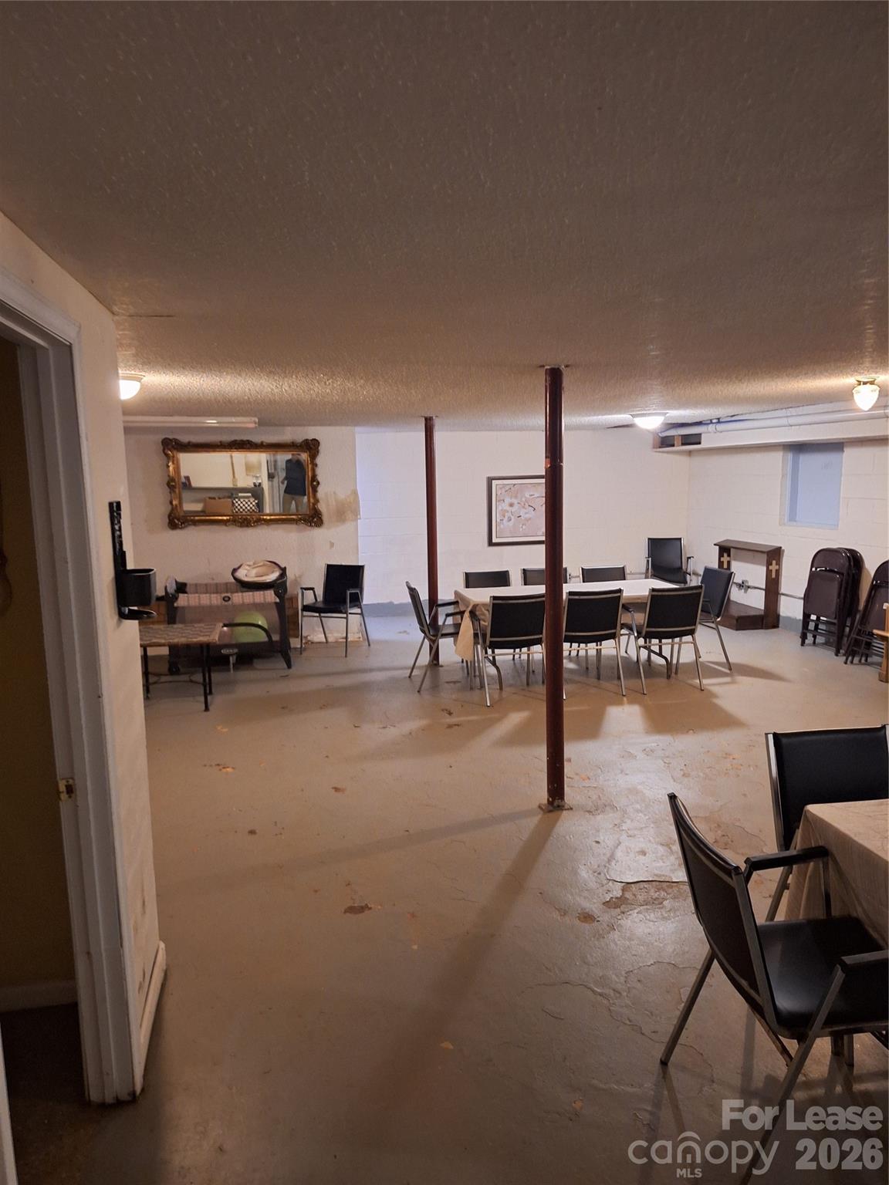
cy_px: 592
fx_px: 788
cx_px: 444
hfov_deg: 58.9
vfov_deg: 73.9
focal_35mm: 23
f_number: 1.8
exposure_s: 1/24
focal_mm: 5.54
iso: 400
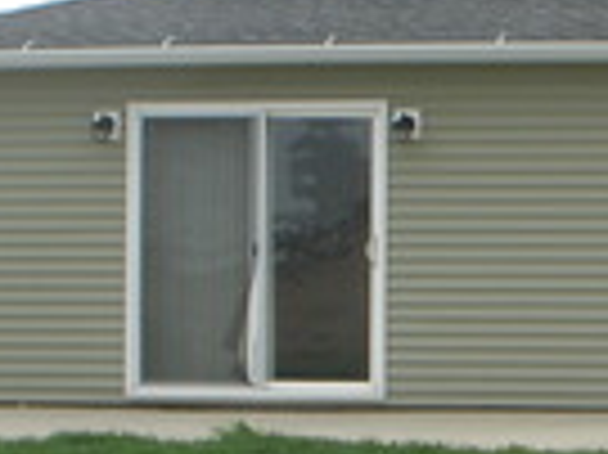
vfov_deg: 7.1
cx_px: 914
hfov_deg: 9.2
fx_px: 3668
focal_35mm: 209
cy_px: 472
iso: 80
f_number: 6.4
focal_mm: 7.7
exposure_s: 1/100
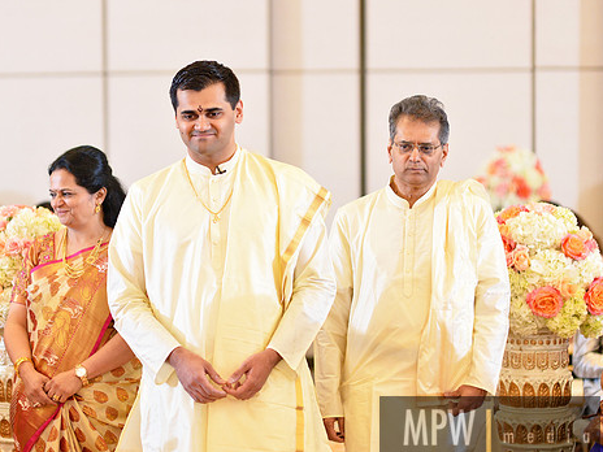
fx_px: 1777
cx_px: 235
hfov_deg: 19.2
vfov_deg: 14.5
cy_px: 227
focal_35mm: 102
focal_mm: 85
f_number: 2.2
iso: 2500
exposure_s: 1/250
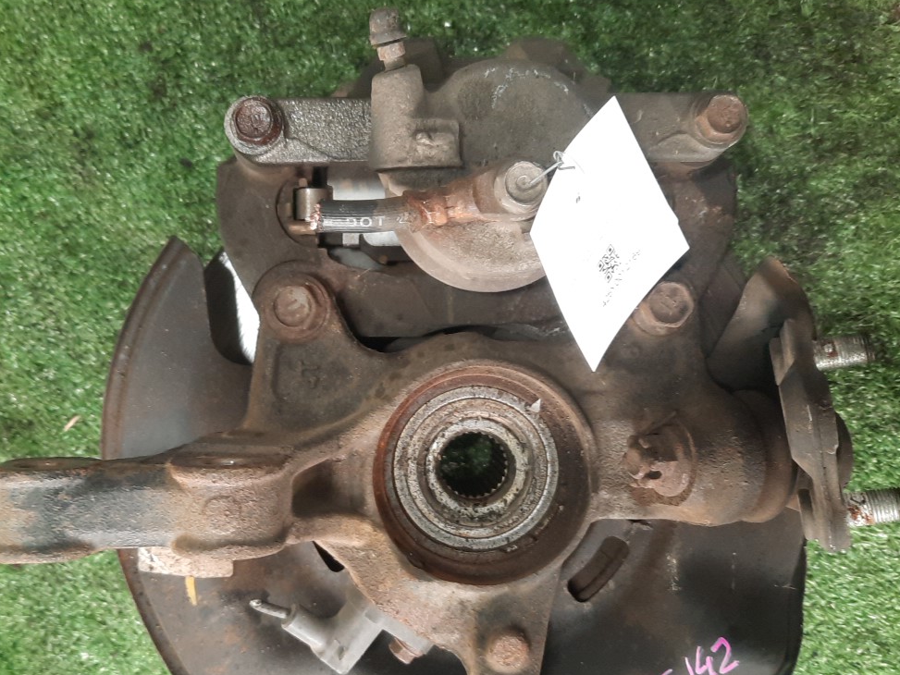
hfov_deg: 49.8
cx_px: 354
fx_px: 962
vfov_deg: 38.5
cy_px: 399
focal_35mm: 37
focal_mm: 4.6
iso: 312
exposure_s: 1/33
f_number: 2
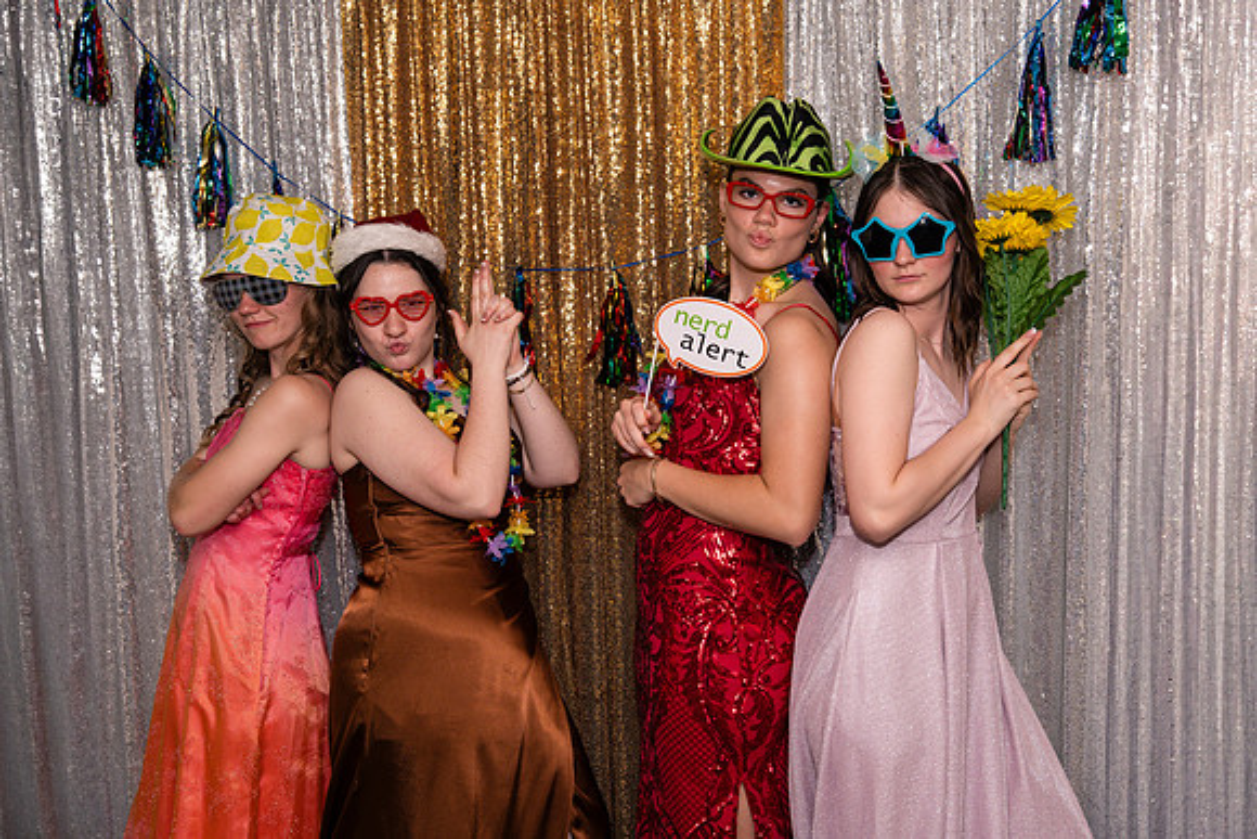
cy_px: 435
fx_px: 1632
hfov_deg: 42.1
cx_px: 653
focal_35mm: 47
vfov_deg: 28.8
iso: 400
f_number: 5
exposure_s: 1/250
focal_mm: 44
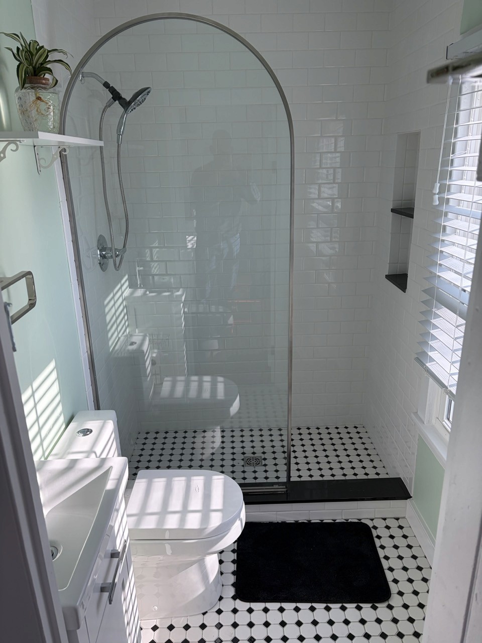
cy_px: 322
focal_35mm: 26
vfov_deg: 67.3
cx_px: 241
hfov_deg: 53.1
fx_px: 483
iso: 50
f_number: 1.6
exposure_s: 1/511
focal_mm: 5.96
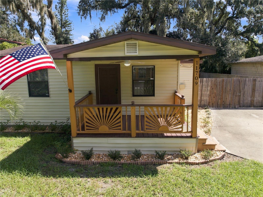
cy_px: 98
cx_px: 132
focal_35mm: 24
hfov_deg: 71.6
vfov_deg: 56.7
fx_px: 182
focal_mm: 12.3
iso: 140
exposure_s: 1/2500
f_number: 2.8
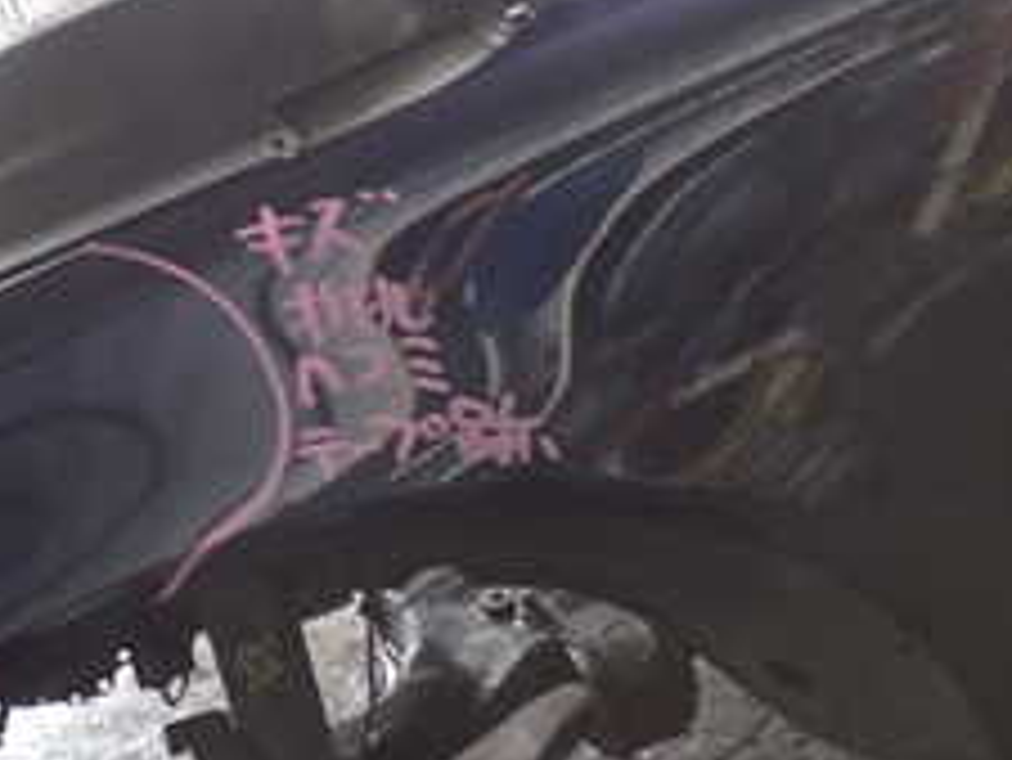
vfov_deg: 18.4
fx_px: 2340
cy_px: 486
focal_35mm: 80
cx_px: 373
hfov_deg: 24.3
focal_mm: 5.4
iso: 200
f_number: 2.3
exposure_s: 1/30
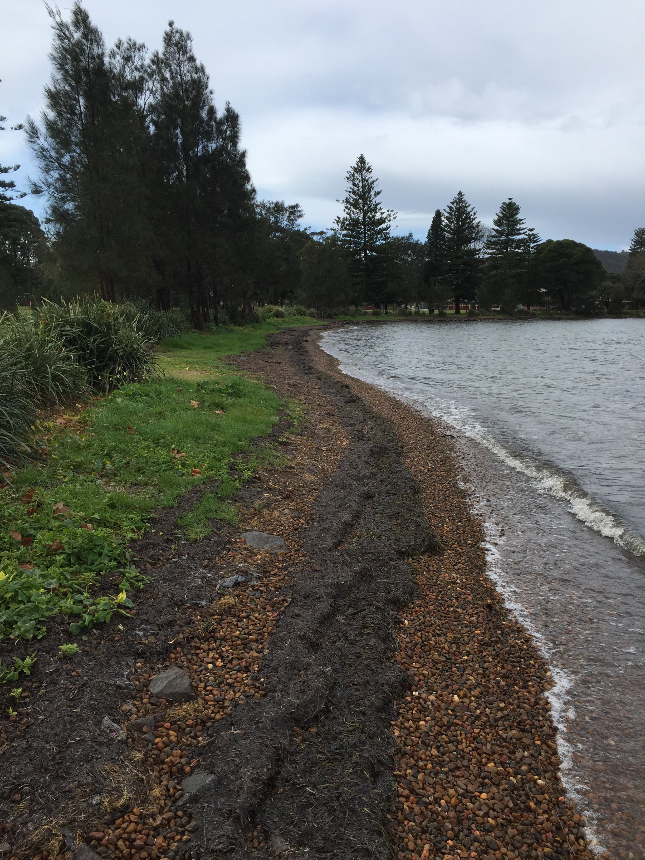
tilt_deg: -8.7
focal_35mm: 29
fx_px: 720
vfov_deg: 61.7
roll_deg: -0.1
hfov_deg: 48.2
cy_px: 430
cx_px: 322
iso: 32
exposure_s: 1/1522
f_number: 2.2
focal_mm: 4.15
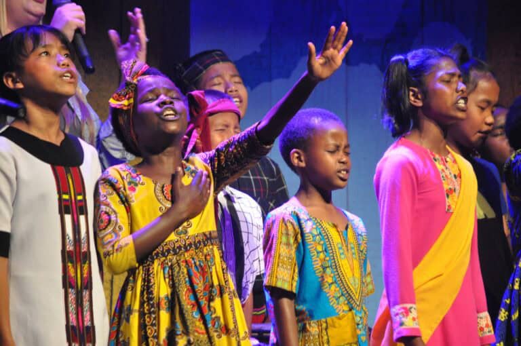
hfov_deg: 6.9
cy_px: 173
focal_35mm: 300
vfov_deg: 4.6
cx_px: 260
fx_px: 4336
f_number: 6.3
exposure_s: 1/60
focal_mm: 200
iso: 2500
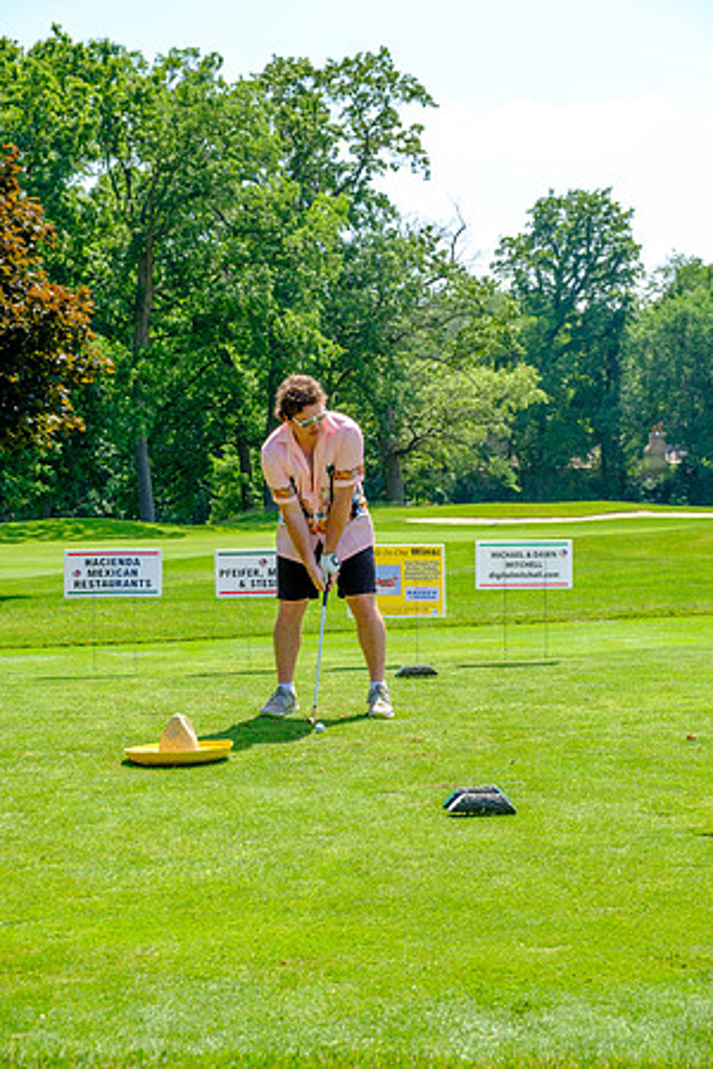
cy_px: 534
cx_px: 356
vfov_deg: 31.4
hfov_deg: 21.2
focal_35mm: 64
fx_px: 1901
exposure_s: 1/320
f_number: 5.6
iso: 200
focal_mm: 42.5
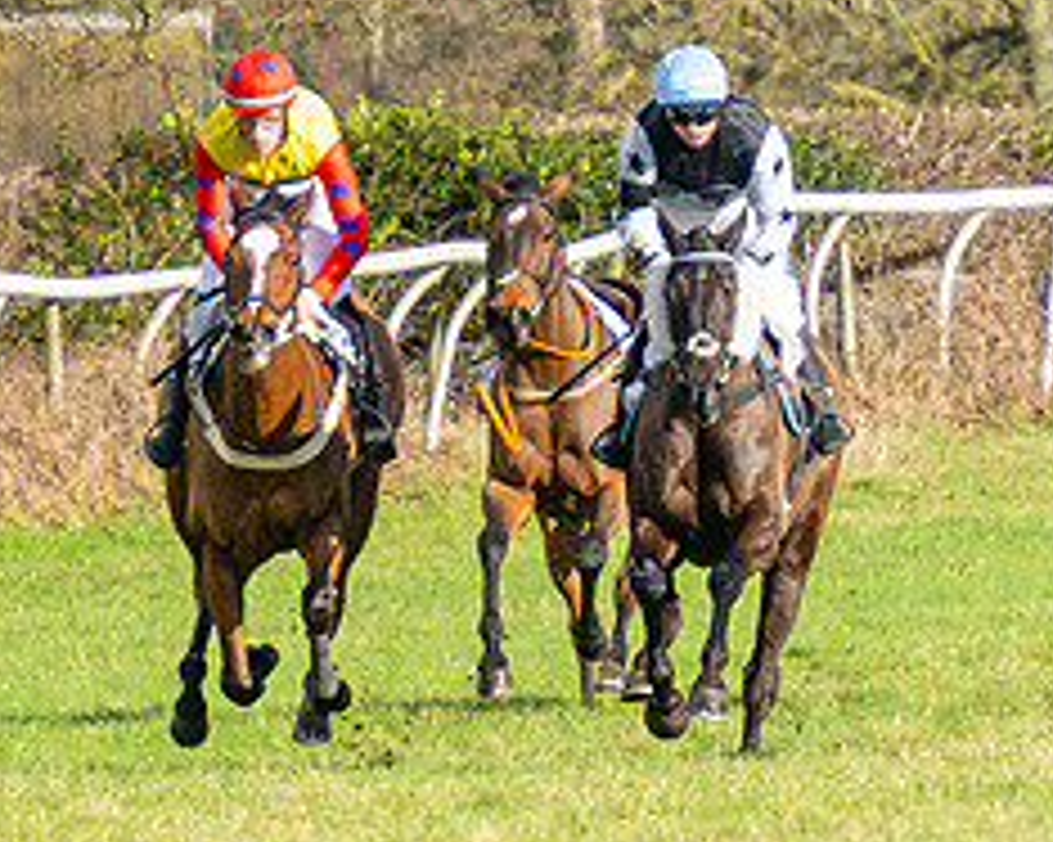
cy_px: 231
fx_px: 44890
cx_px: 803
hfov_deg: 1.3
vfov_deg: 1.1
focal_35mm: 1441
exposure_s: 1/3200
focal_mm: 210
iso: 400
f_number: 4
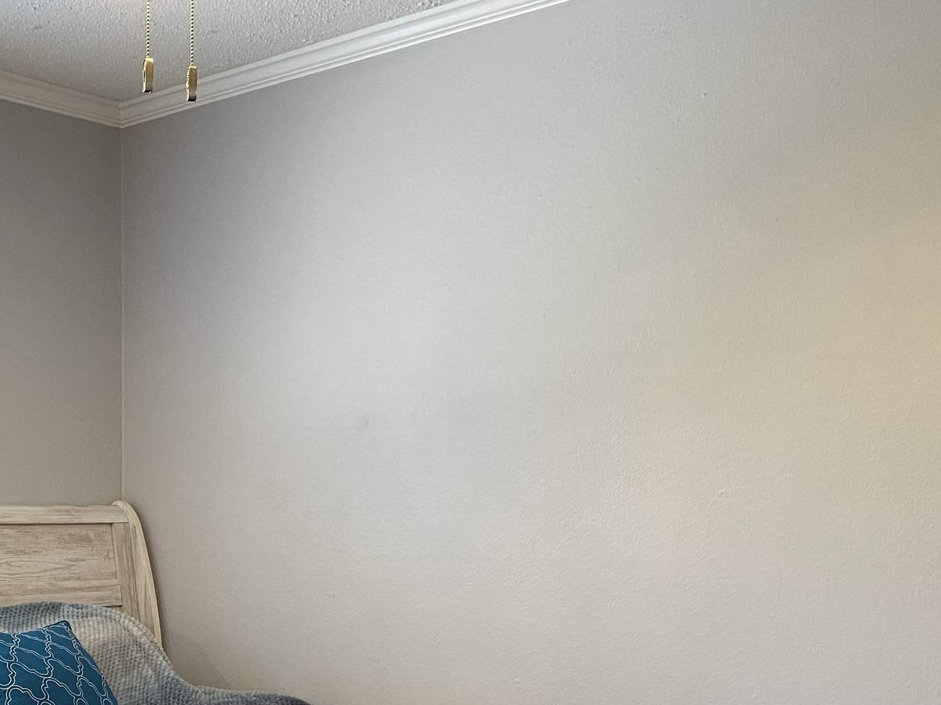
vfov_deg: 26.0
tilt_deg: -6.7
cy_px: 711
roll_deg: -0.2
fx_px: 1441
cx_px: 127
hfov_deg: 34.5
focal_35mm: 53
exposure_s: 1/94
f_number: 1.8
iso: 125
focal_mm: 4.25
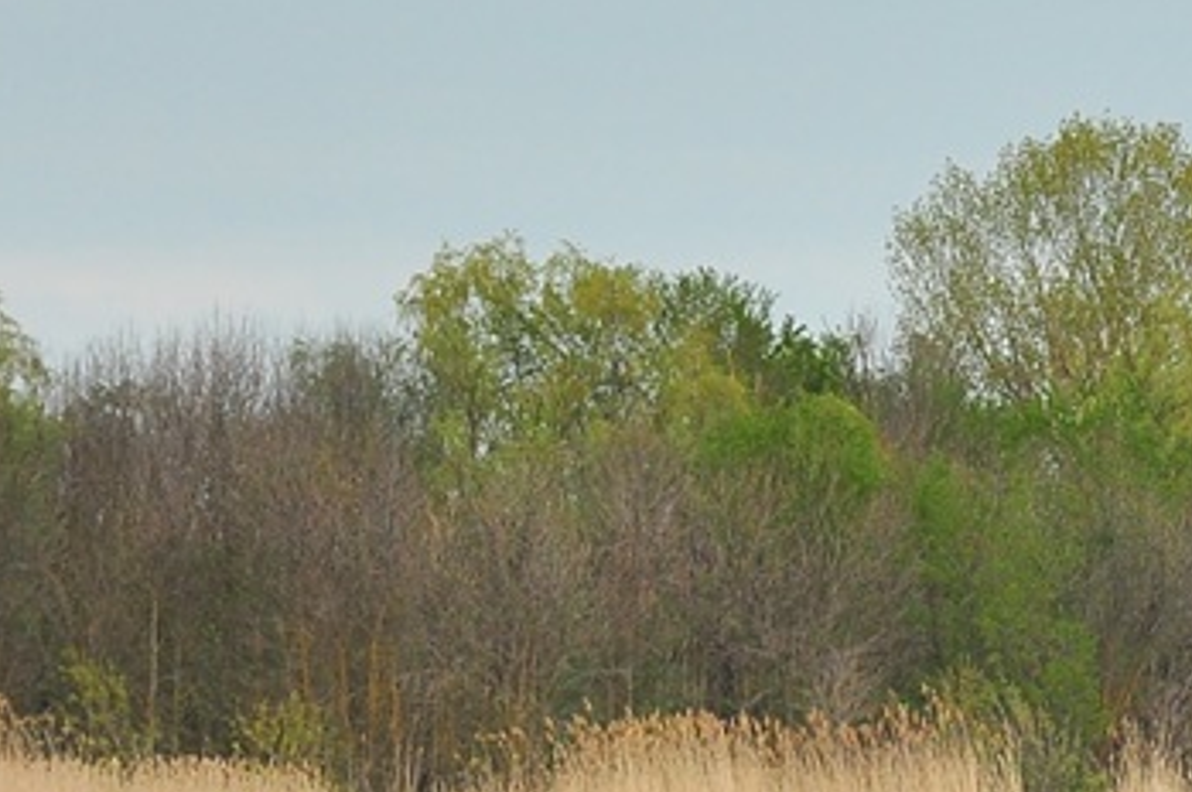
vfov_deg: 2.1
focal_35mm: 644
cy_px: 1079
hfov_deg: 3.2
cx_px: 1732
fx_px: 21303
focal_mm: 100
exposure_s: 1/400
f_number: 5.6
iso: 200
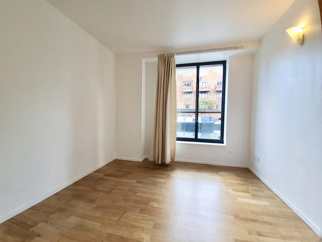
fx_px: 121
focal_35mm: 13
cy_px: 121
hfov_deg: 106.2
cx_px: 161
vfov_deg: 89.9
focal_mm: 1.8
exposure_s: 1/50
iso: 64
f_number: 2.2
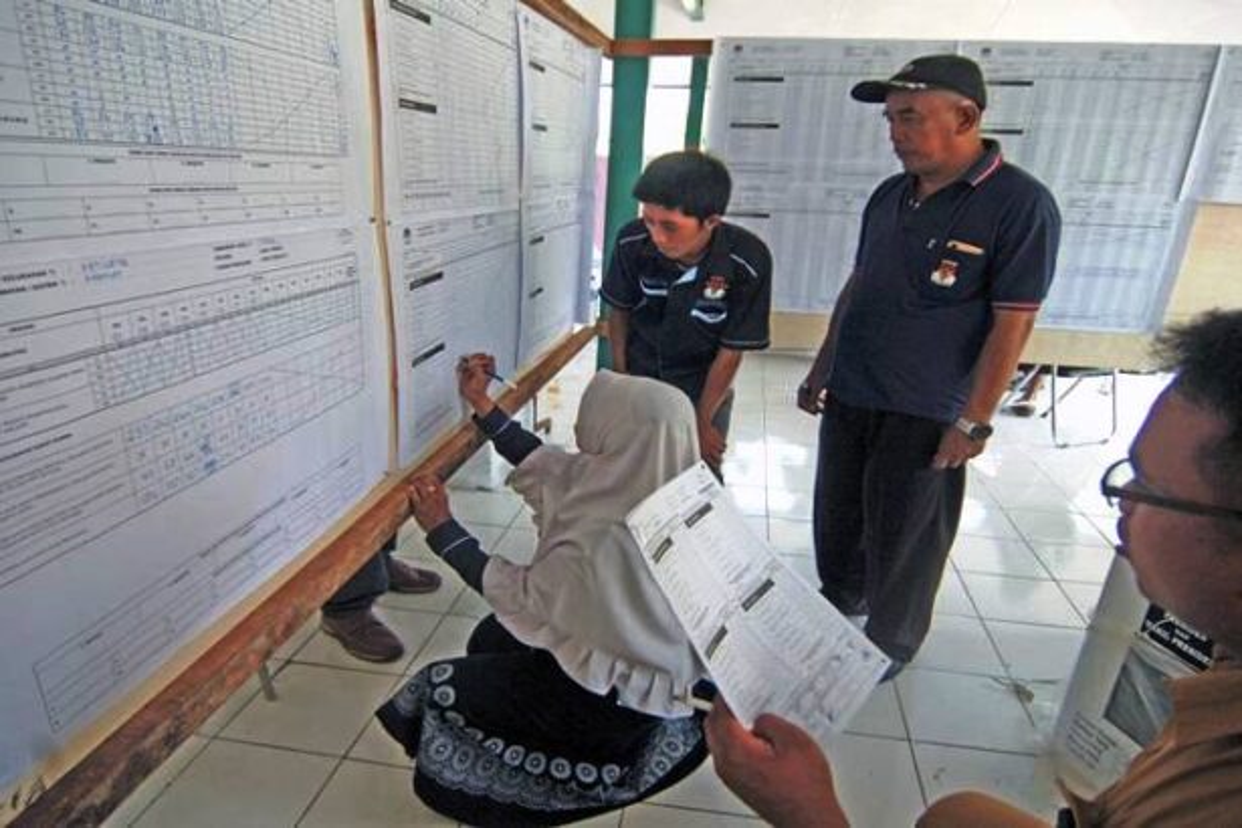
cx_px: 621
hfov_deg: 90.0
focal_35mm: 18
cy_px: 414
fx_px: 621
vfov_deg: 67.4
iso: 200
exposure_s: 1/125
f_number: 4
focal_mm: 12
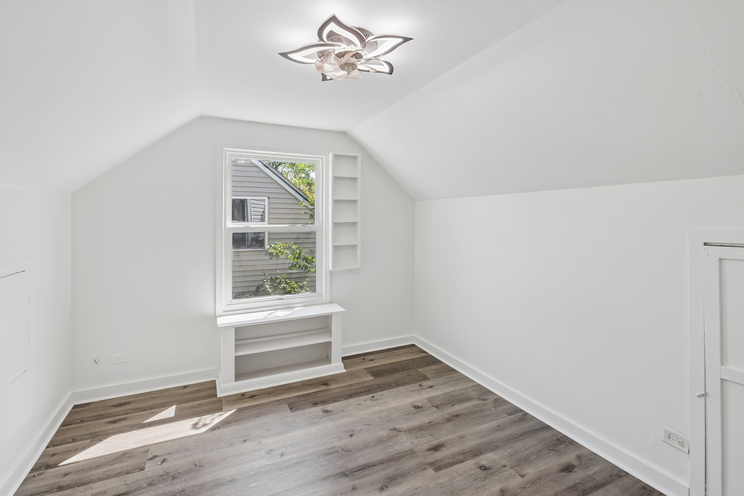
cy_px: 248
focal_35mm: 16
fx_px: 331
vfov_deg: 73.7
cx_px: 372
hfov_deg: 96.7
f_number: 10
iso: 100
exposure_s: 1/20
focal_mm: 16
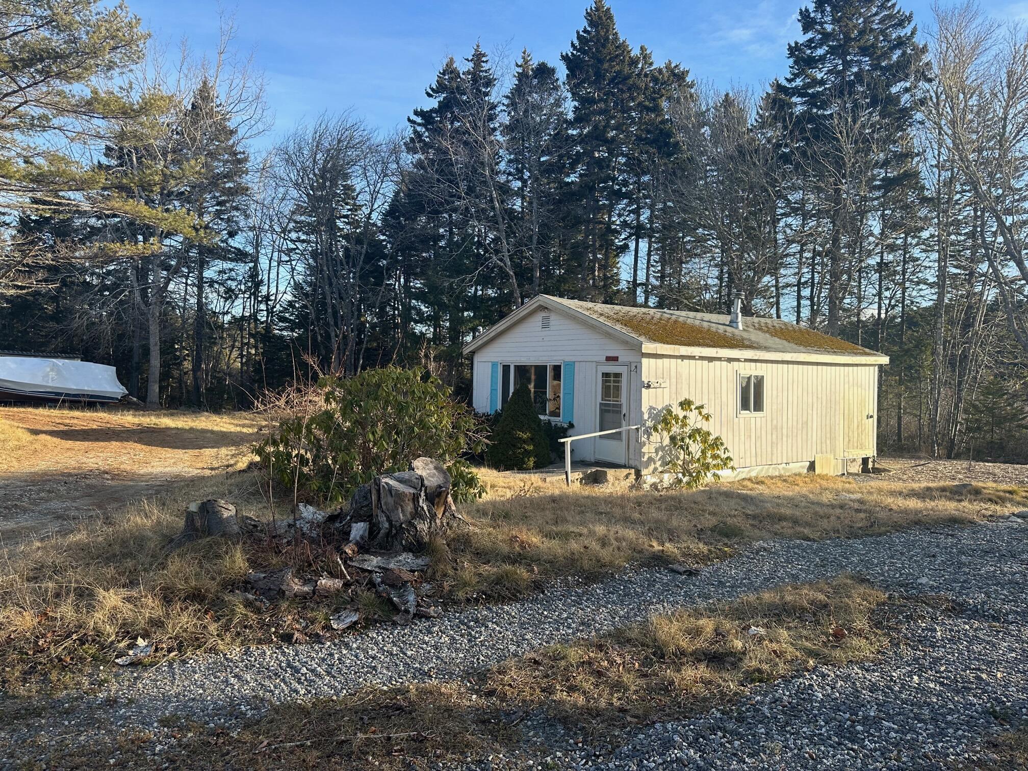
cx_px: 514
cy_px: 386
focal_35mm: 24
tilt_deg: -0.6
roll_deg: -1.0
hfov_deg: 71.6
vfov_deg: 56.8
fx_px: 713
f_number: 1.78
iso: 80
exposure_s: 1/1227
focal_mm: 6.86
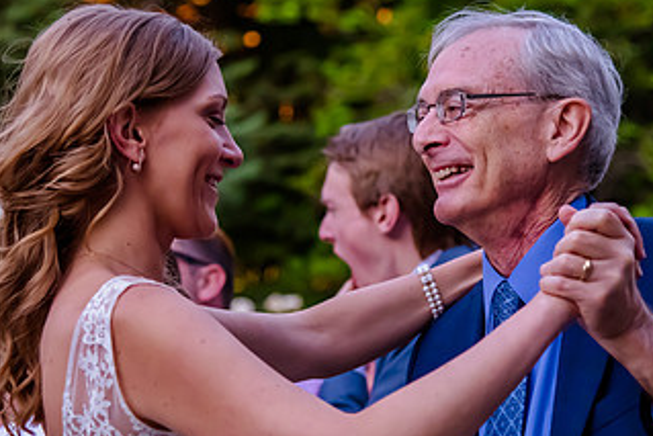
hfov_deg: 13.8
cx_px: 295
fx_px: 2704
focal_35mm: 149
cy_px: 234
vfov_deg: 9.2
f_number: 4
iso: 3200
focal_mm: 82
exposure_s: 1/640
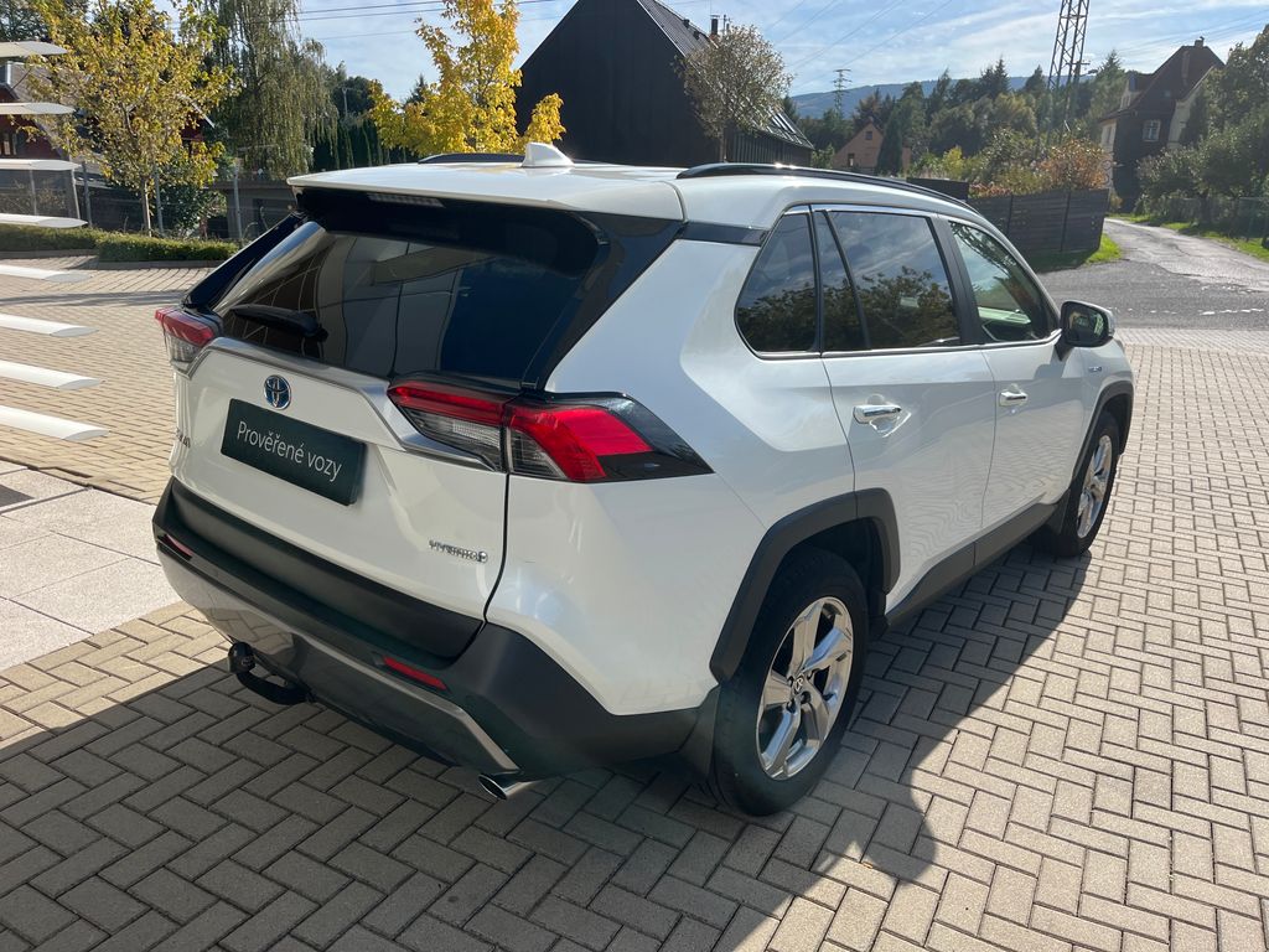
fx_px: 953
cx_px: 634
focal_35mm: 26
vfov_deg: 53.1
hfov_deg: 67.3
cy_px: 476
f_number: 1.6
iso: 50
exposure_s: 1/2899
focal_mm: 5.1
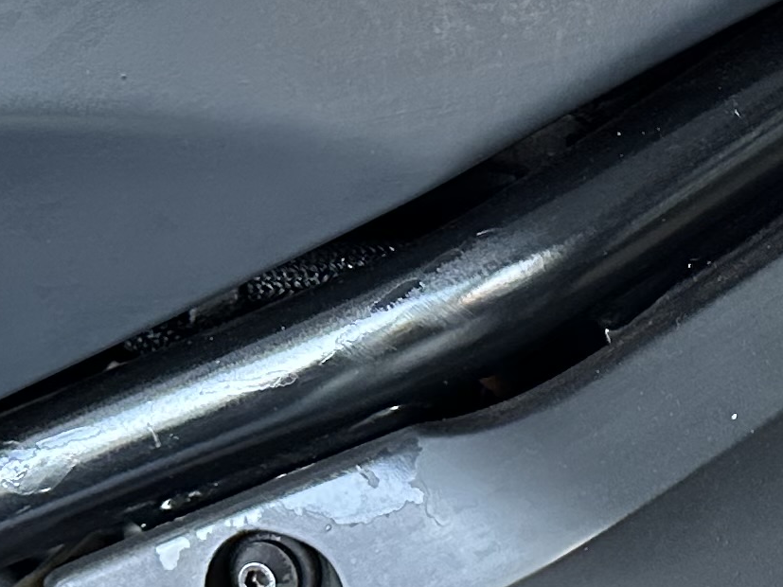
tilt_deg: -29.5
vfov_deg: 12.6
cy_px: 116
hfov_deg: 16.4
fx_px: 2646
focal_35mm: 117
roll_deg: +1.1
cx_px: 821
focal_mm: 6.86
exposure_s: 1/60
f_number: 1.78
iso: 800
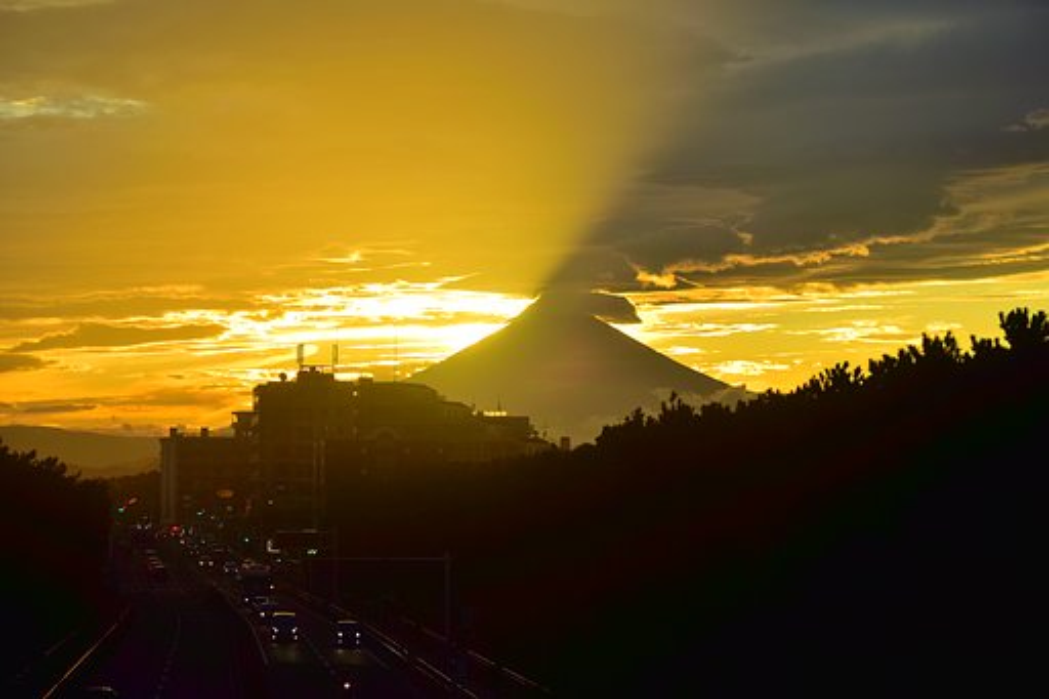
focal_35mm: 120
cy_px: 350
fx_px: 3495
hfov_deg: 17.1
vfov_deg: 11.4
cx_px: 524
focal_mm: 80
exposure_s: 1/640
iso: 200
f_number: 6.3
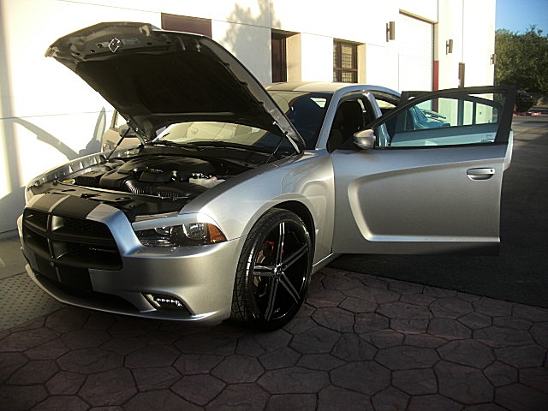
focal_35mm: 36
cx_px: 274
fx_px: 570
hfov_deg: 51.4
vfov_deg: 39.7
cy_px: 206
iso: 50
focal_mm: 6.3
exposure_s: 1/320
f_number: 2.8
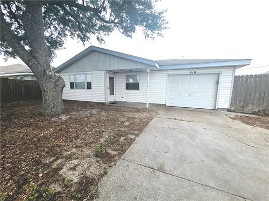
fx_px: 101
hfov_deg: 106.2
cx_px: 134
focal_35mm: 13
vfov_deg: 89.9
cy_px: 100
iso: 20
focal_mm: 2.2
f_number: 1.9
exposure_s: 1/1000
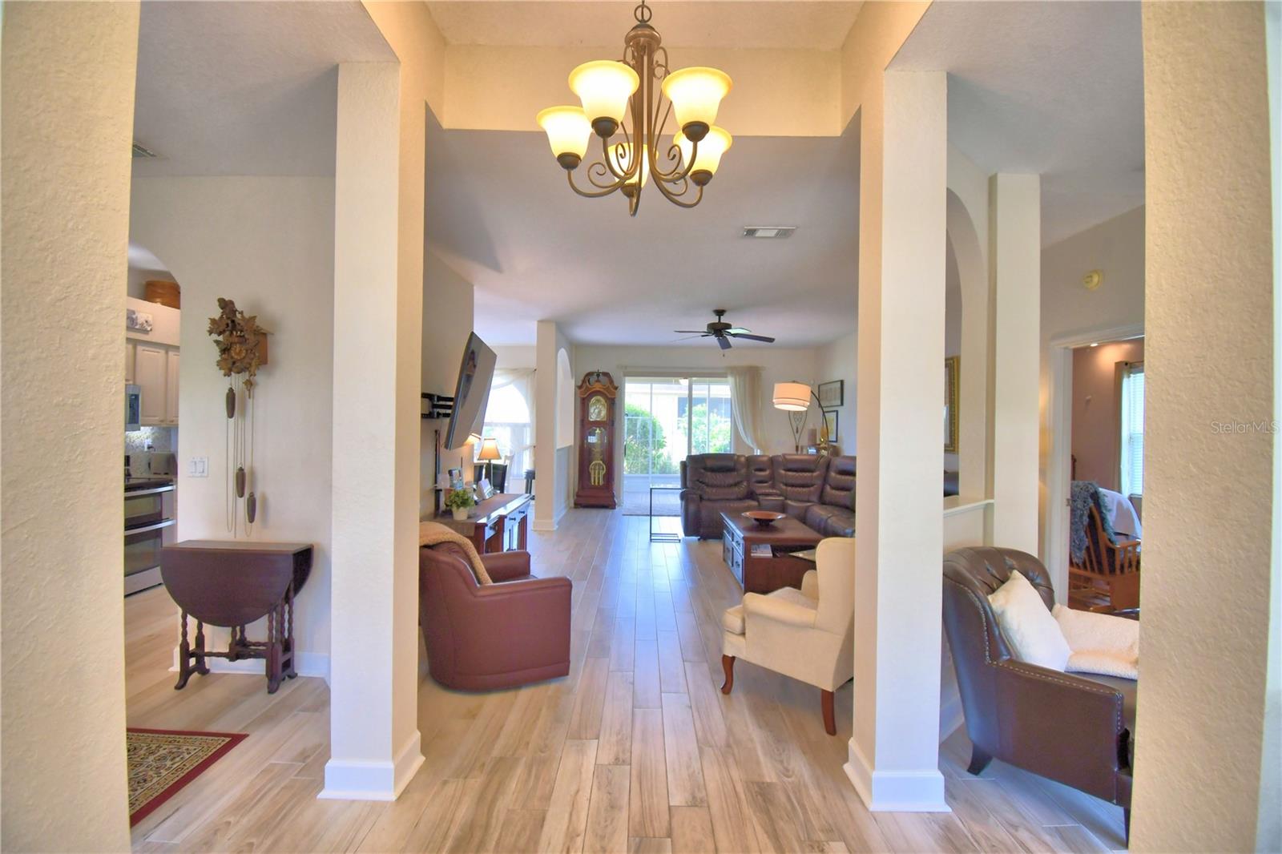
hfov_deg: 100.4
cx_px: 641
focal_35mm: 15
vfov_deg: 77.3
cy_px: 427
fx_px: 534
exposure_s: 1/100
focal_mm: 10
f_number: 4.5
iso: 400
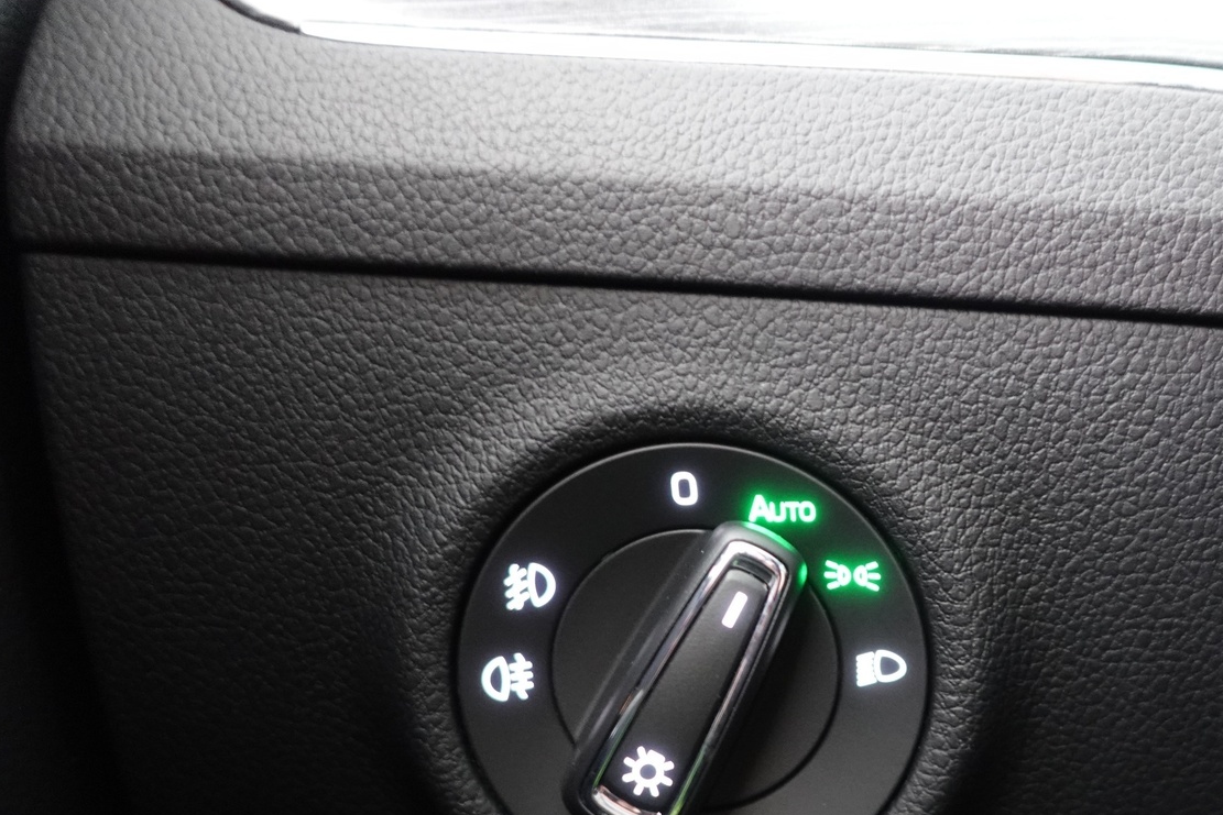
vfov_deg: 37.2
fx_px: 1189
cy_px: 579
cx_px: 811
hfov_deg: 53.4
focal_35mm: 35
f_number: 1.8
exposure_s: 1/6
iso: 1600
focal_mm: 9.4
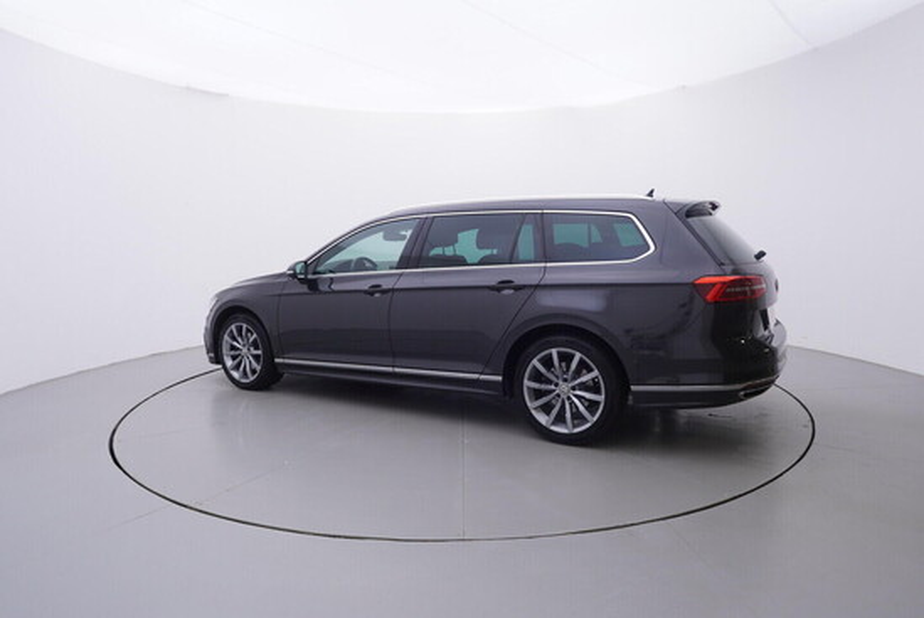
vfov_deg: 56.2
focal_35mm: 22
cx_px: 462
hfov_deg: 77.3
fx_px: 578
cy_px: 309
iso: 200
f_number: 5
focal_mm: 15
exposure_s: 1/80
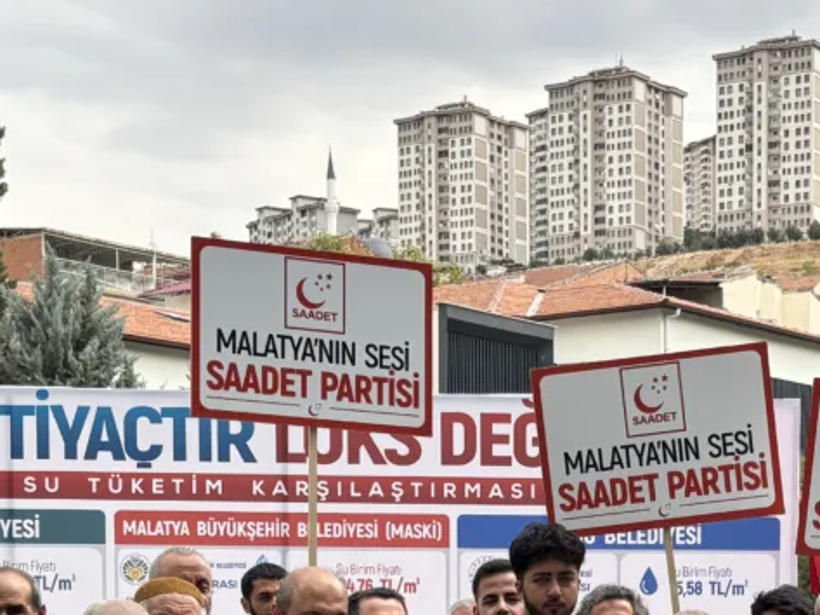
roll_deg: -0.3
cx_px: 636
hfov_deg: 22.0
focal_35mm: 88
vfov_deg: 16.2
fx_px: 2085
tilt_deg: -3.1
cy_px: 729
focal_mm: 5.96
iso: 50
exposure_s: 1/1058
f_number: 1.6
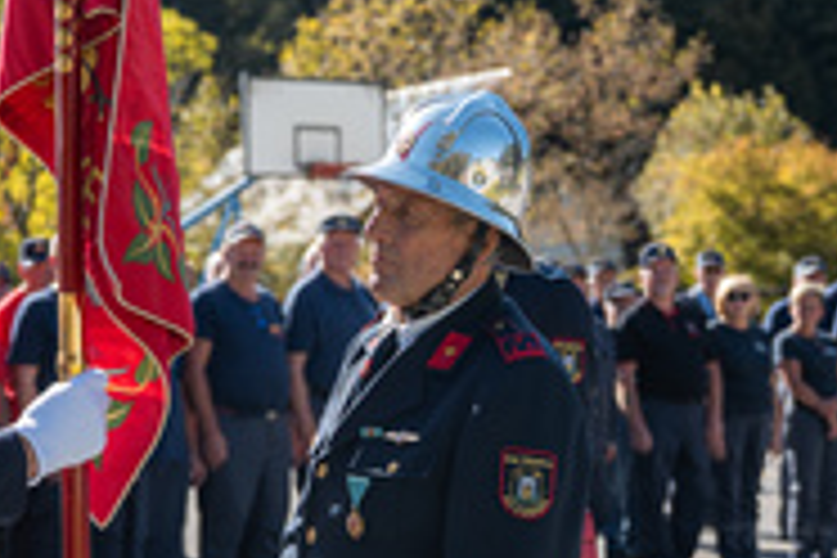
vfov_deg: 14.1
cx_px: 225
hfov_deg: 20.9
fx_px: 2255
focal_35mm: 97
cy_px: 254
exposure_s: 1/1600
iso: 125
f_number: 2.8
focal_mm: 40
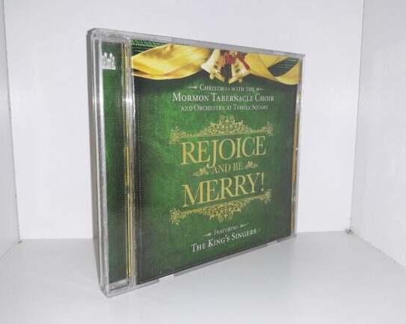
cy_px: 159
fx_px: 360
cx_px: 201
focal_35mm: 30
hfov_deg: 58.8
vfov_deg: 48.5
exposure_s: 1/177
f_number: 1.7
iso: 40
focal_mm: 3.7
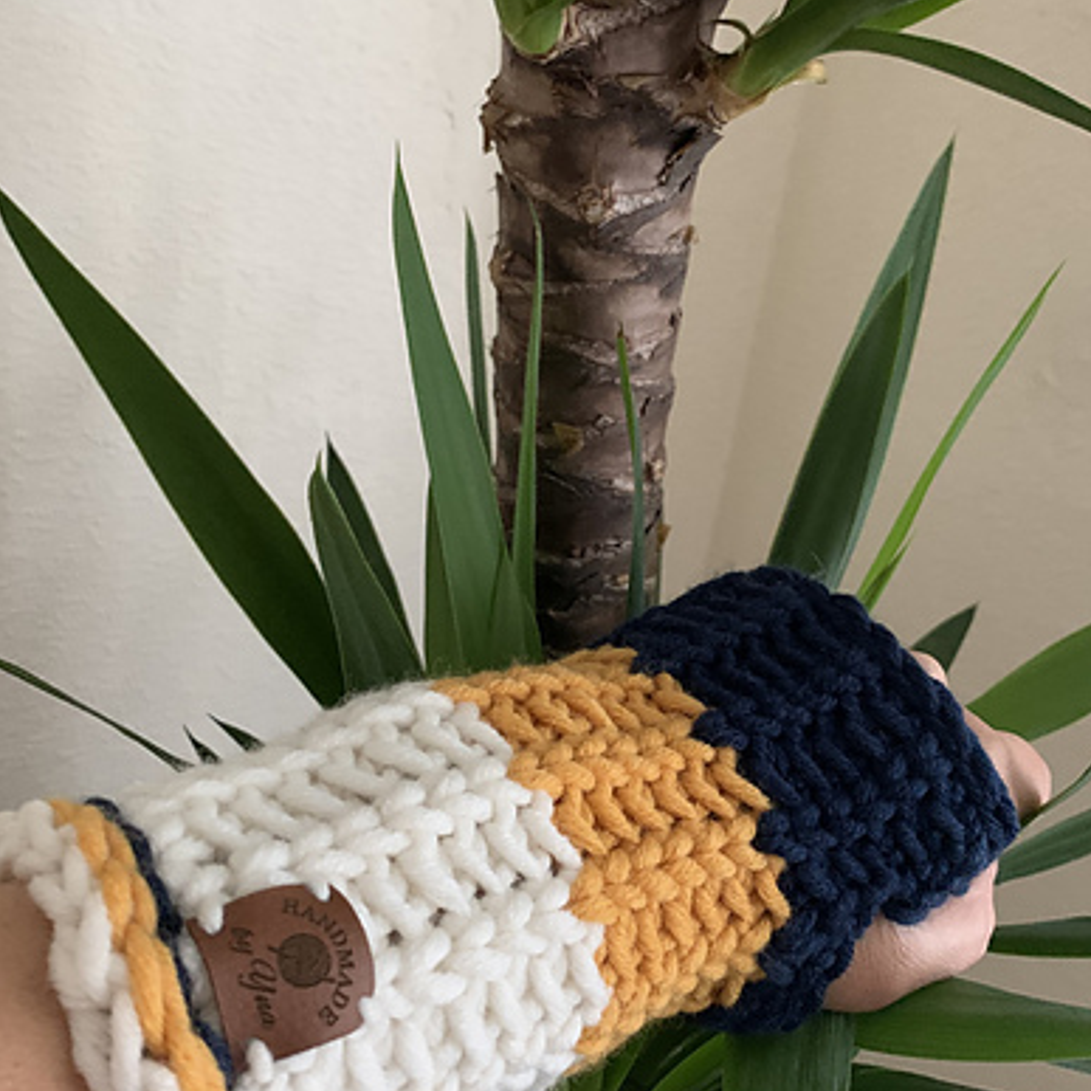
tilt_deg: -22.7
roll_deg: -7.5
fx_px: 1355
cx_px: 620
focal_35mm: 38
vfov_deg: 43.8
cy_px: 586
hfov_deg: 43.8
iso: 500
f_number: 1.8
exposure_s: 1/30
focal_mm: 4.25
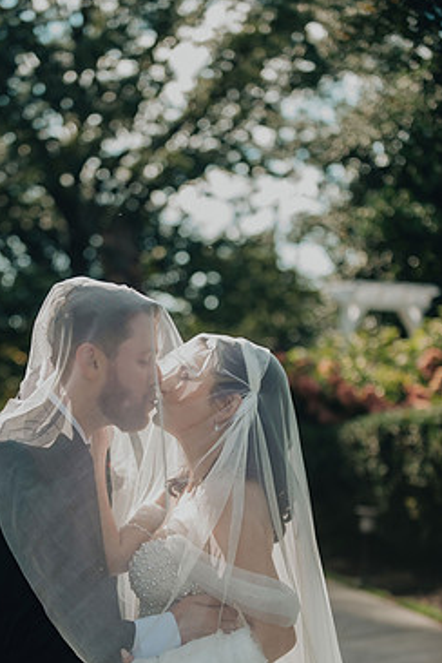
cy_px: 382
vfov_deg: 23.6
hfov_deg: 15.9
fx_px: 1584
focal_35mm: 86
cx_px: 174
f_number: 2.8
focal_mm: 70
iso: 800
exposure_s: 1/4000
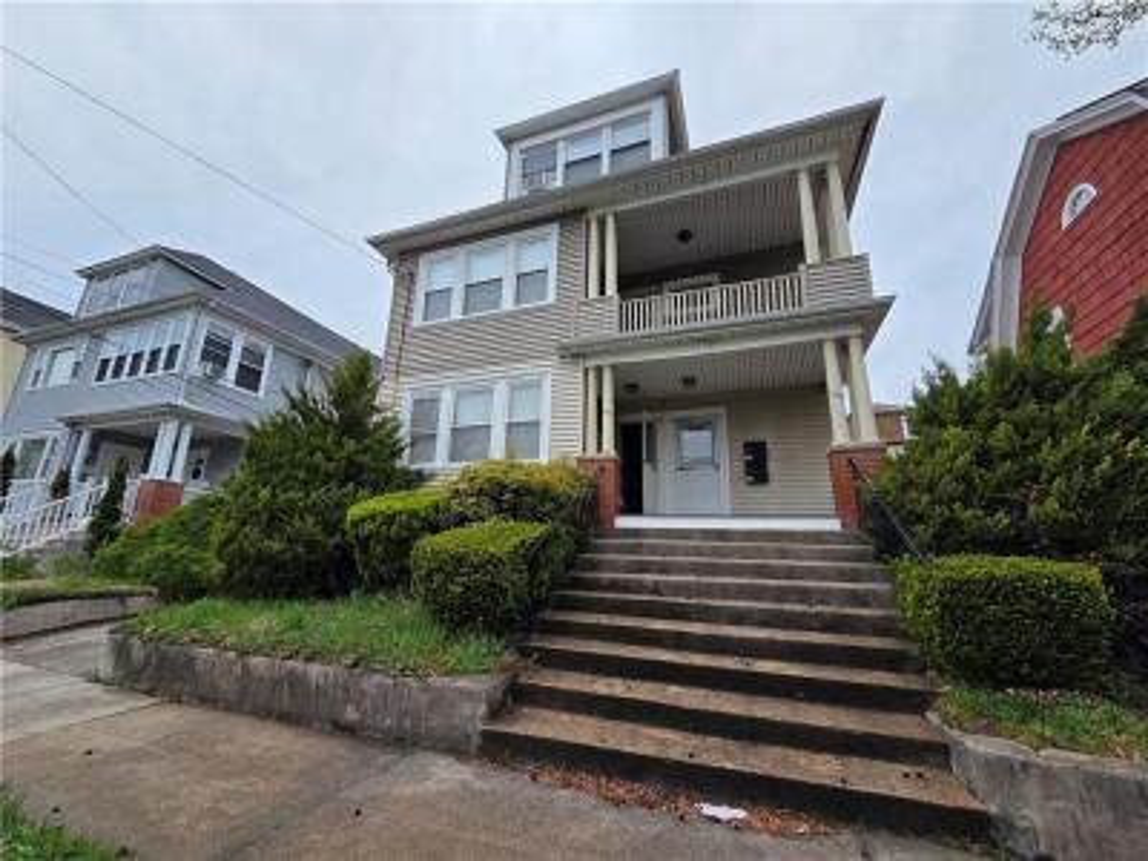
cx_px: 574
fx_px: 431
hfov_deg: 106.2
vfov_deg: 89.9
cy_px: 430
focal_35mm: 13
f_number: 2.2
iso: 50
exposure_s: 1/328
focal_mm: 2.2
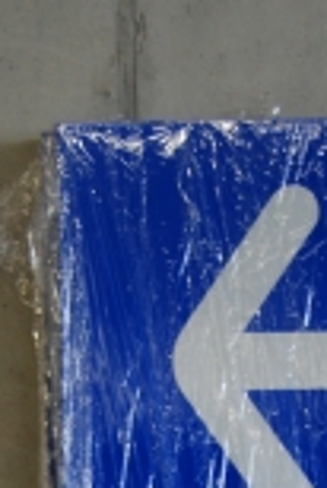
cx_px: 241
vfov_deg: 13.0
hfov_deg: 9.8
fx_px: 1903
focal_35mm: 140
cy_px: 916
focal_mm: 24
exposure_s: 1/25
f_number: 4
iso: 400
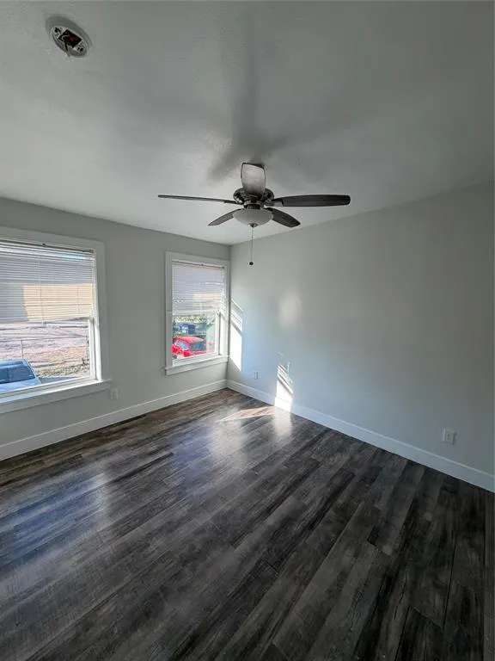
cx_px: 248
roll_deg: -2.4
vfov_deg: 102.1
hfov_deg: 85.7
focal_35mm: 14
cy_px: 330
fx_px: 267
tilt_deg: -7.4
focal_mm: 2.22
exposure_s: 1/121
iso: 64
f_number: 2.2
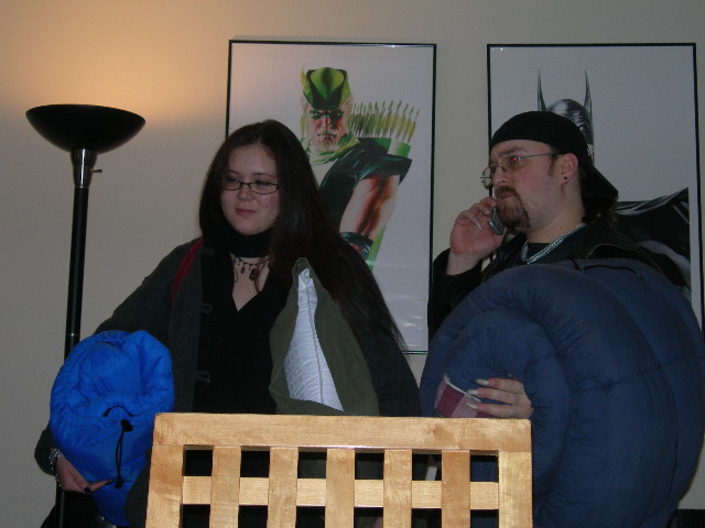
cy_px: 264
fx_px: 1466
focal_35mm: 72
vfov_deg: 20.4
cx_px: 352
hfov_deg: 27.0
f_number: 3.7
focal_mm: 14.9
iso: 126
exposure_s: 1/60.1
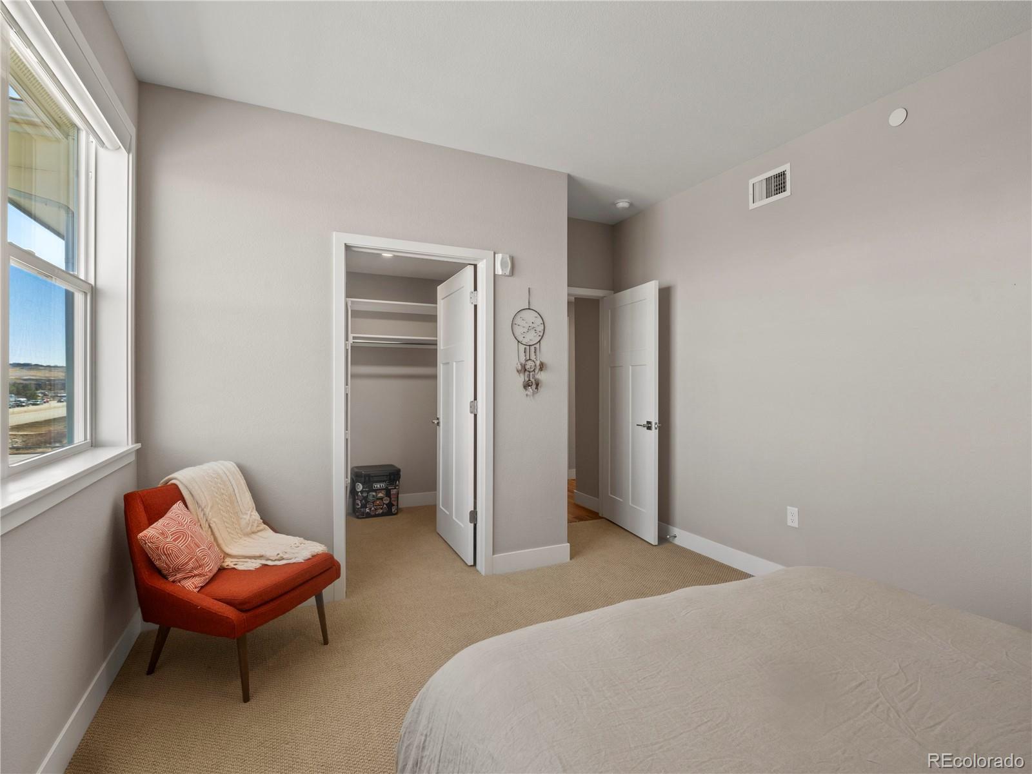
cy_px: 387
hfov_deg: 94.5
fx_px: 477
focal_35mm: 16
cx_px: 516
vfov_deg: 78.1
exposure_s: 1/8
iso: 200
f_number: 8
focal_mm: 8
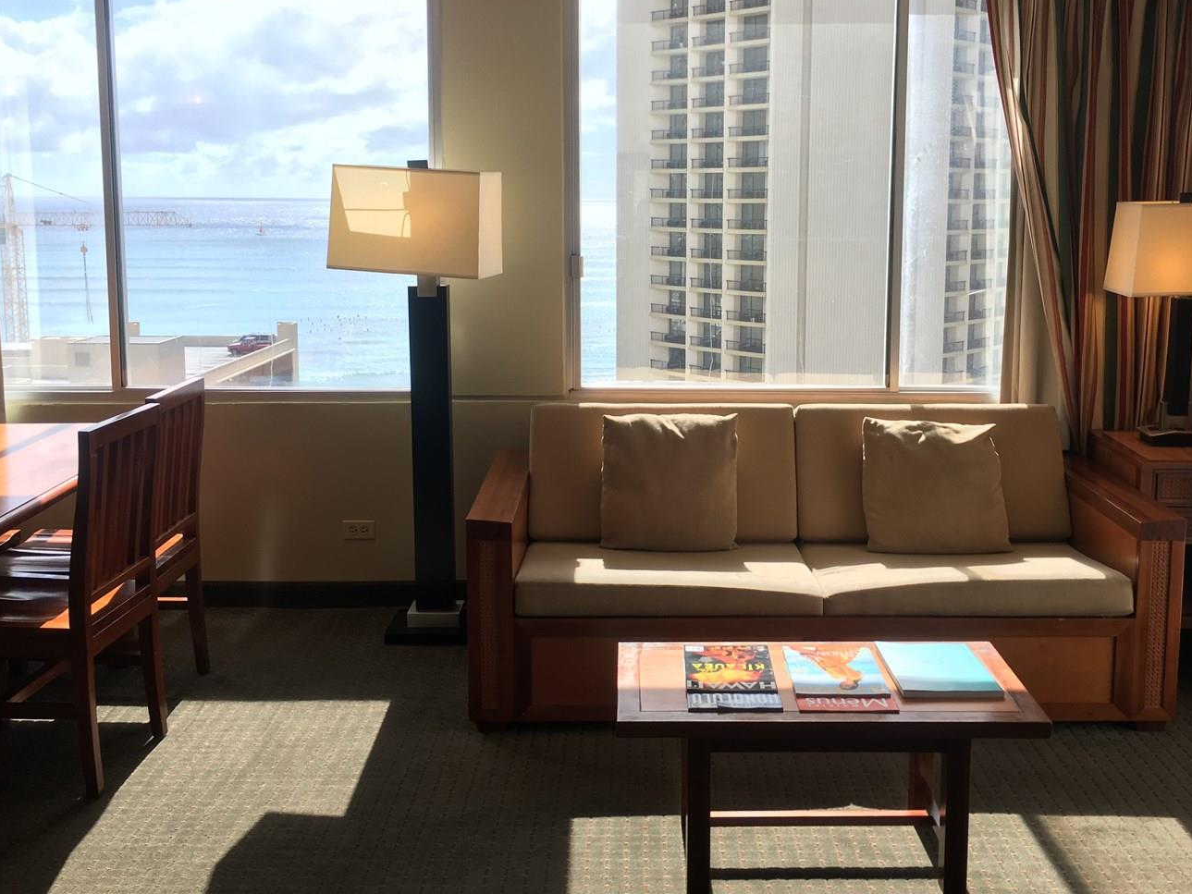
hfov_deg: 51.3
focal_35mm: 36
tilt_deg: -7.6
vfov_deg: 39.5
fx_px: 1240
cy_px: 354
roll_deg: -0.2
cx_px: 648
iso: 25
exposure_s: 1/327
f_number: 2.2
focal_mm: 4.15
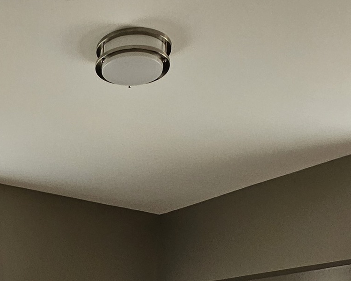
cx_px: 25
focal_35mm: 52
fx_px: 540
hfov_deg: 33.8
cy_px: 519
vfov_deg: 20.1
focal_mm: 2.2
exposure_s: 1/60
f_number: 2.2
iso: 125
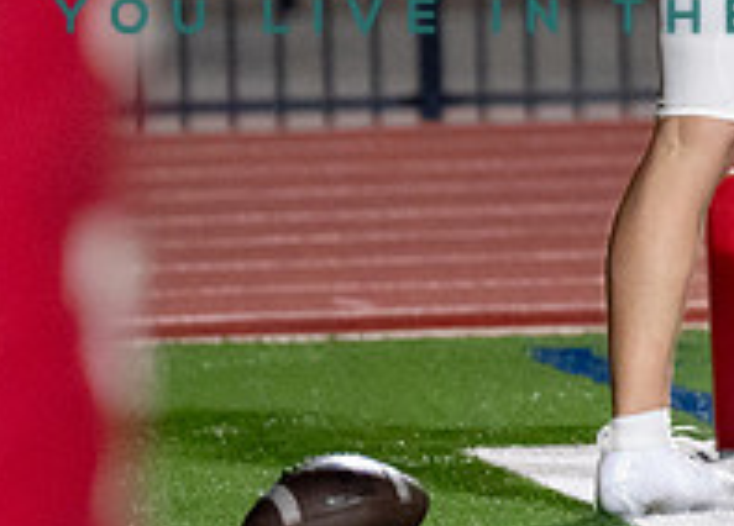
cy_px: -152
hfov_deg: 1.8
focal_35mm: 1092
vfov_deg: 1.3
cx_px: 968
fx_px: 22795
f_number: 2.8
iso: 4000
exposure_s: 1/1000
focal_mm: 200
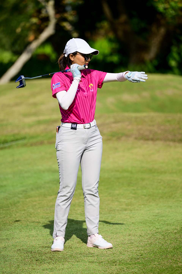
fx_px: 1137
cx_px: 91
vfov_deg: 13.7
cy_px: 137
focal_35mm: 150
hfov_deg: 9.1
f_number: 2.8
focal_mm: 150
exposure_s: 1/2500
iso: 140
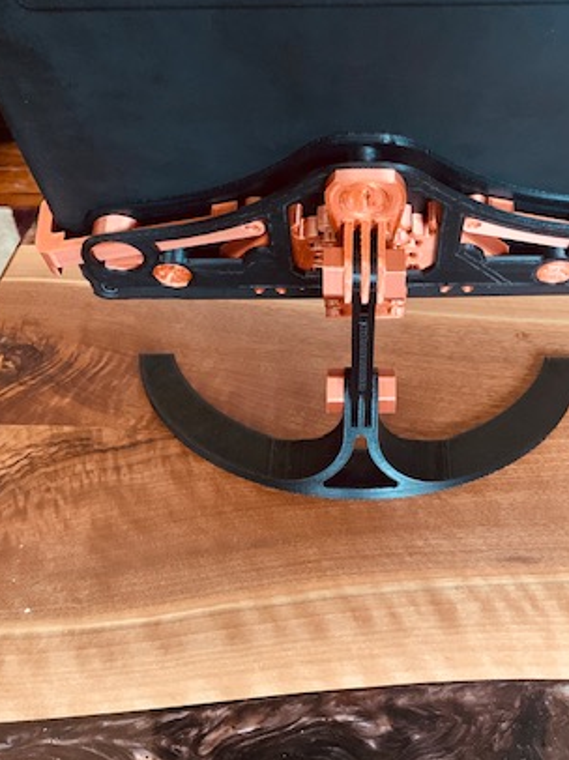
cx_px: 363
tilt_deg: -42.9
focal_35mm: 41
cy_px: 434
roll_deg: -1.0
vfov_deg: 45.7
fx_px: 900
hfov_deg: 34.9
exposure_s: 1/34
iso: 400
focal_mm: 4.25
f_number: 1.8
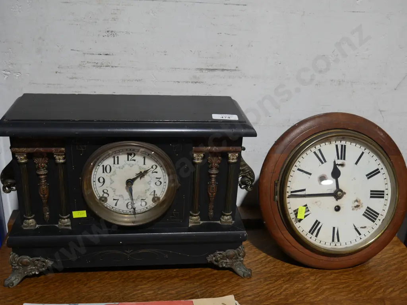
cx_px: 204
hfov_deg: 46.8
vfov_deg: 36.0
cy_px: 152
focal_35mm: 40
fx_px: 471
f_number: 4.4
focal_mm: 20
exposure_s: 1/60
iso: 400
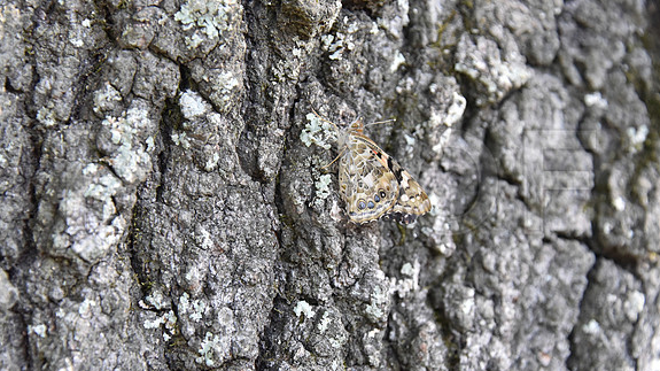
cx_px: 331
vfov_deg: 9.4
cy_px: 186
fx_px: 2257
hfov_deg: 16.6
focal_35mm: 129
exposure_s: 1/640
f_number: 6.3
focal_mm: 122
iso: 3200
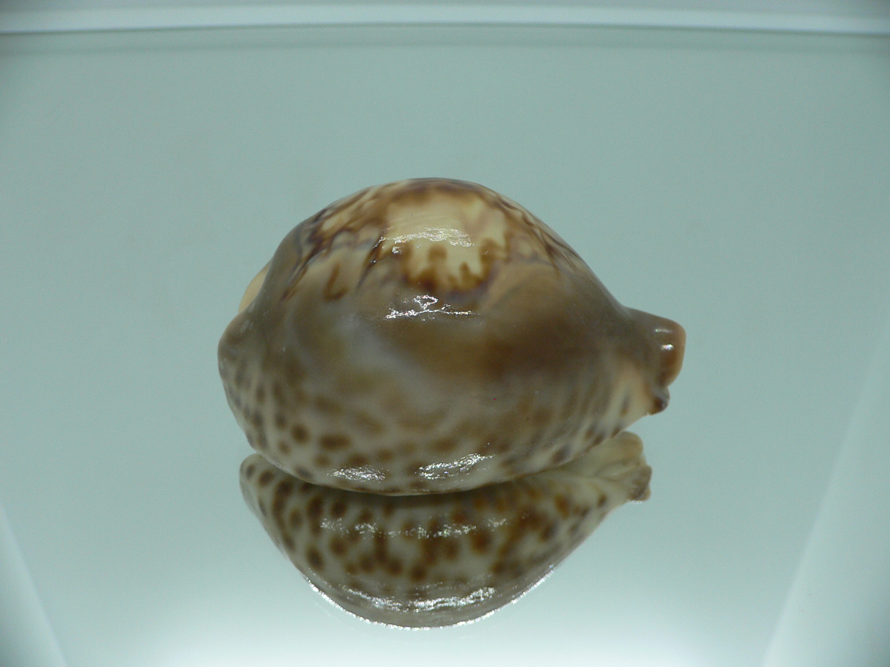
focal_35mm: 35
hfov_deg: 52.6
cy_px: 334
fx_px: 900
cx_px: 445
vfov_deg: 40.7
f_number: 2.8
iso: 80
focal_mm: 4.6
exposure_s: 1/60
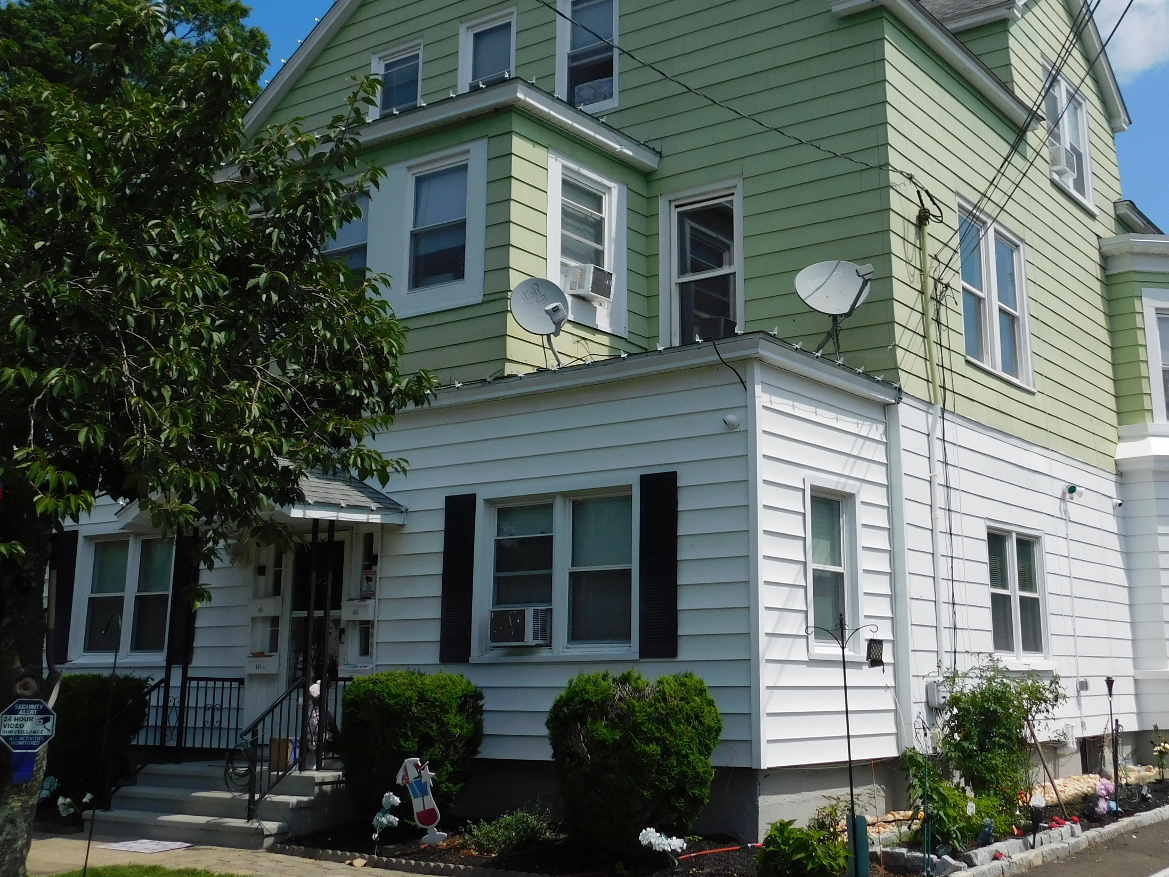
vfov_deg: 34.2
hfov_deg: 44.7
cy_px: 352
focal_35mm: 42
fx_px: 1419
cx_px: 660
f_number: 6.4
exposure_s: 1/500
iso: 125
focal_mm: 5.3
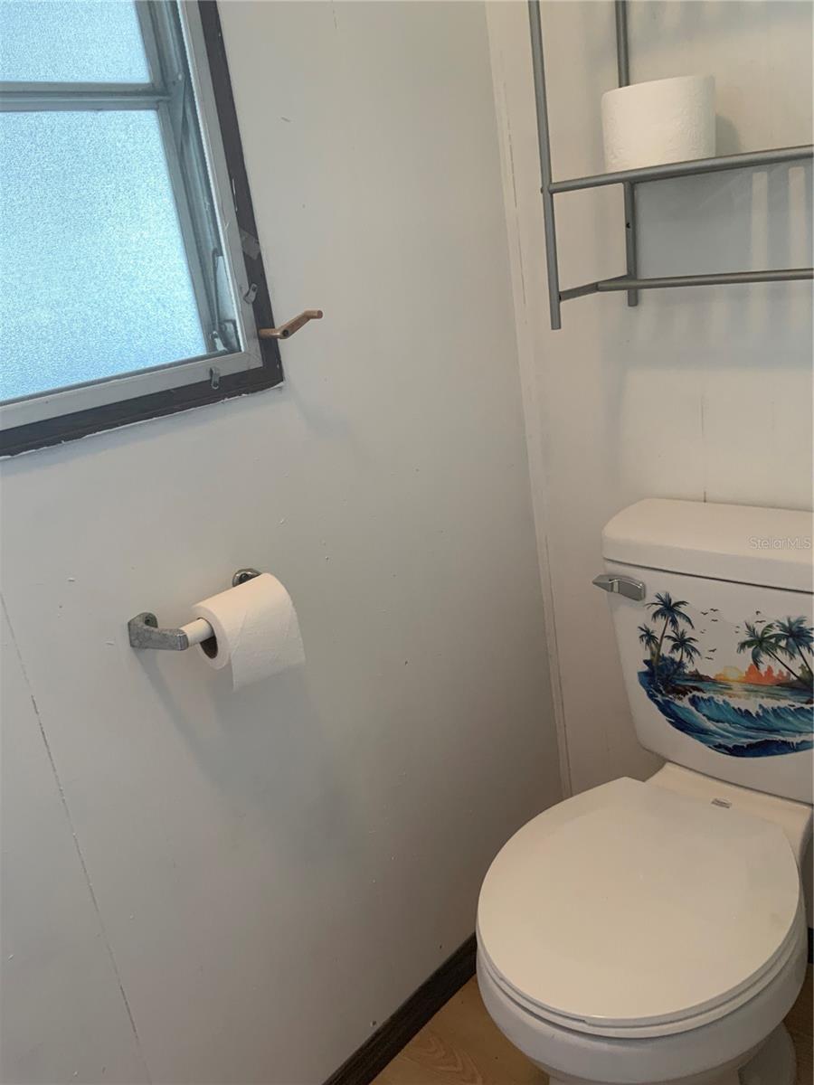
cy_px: 542
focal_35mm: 29
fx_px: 909
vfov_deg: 61.7
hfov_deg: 48.2
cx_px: 407
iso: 64
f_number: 1.8
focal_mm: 3
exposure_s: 1/120
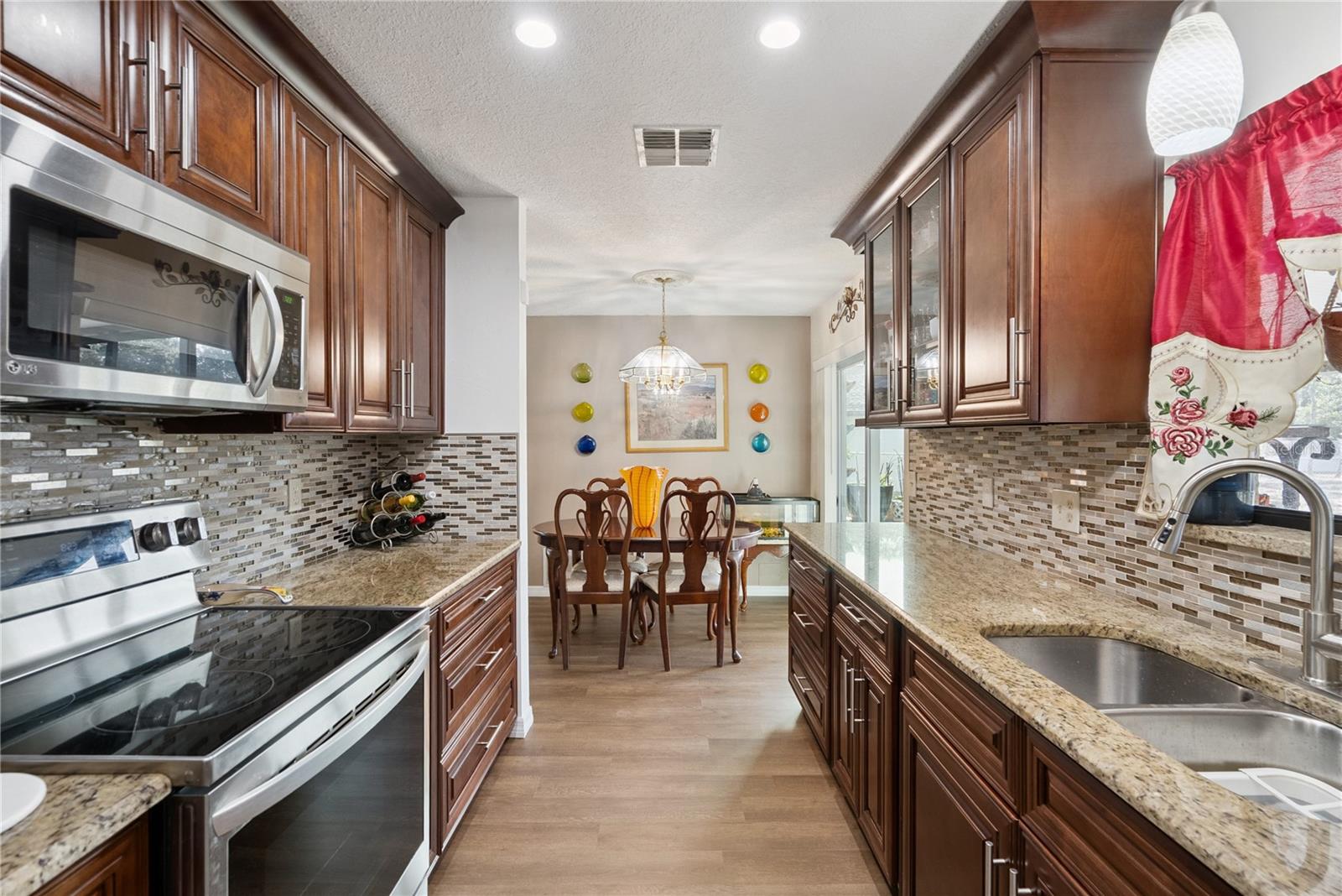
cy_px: 448
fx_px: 597
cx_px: 671
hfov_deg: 96.7
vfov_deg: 73.8
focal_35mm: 16
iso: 2000
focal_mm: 16
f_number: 9
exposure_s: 1/50
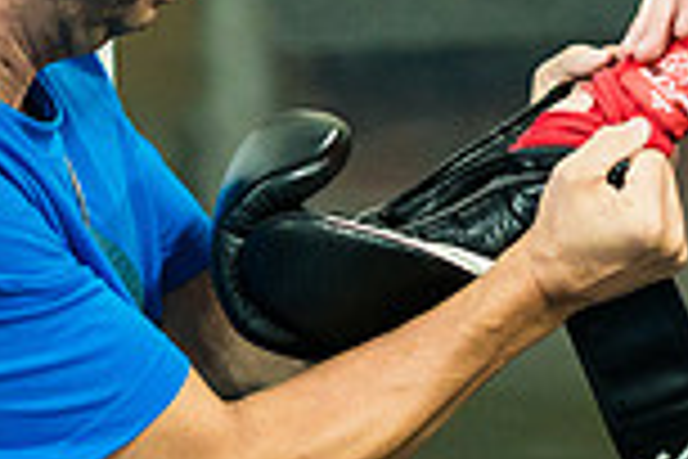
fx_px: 3612
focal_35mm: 189
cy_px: -313
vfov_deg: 7.1
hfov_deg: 10.9
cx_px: 535
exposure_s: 1/640
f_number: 1.8
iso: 3200
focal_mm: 50
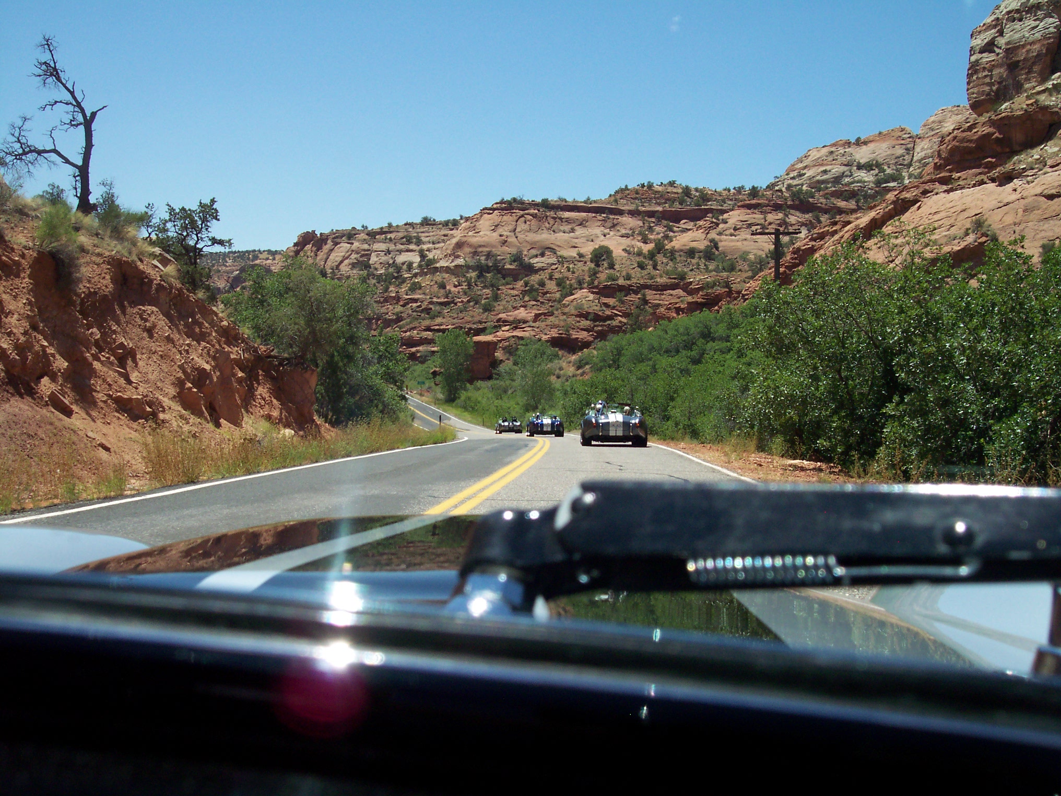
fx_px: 1165
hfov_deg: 49.0
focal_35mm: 38
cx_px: 530
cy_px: 398
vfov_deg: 37.7
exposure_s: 1/700
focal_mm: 8
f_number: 4.8
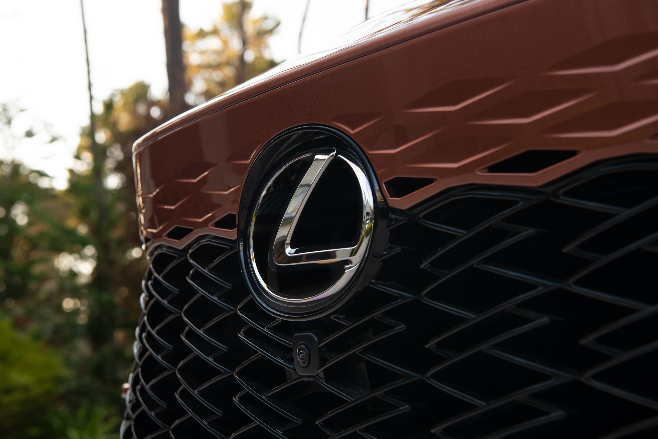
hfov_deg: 33.4
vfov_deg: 22.6
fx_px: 1097
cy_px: 220
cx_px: 329
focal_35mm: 60
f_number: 9
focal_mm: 60
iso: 200
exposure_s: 1/10
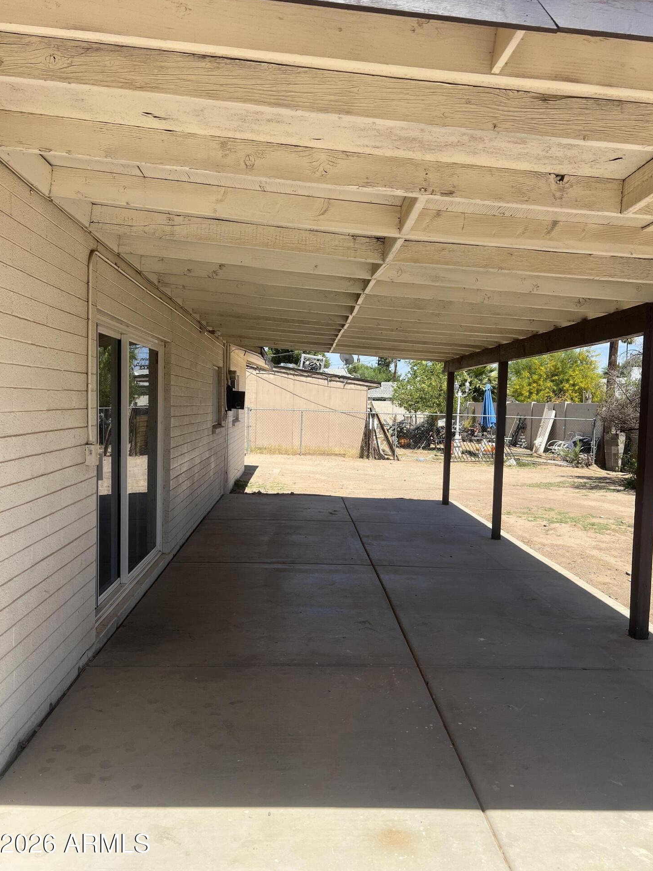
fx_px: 679
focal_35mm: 27
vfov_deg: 65.3
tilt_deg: -3.1
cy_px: 433
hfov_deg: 51.3
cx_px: 337
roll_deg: -1.5
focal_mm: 5.7
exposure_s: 1/3356
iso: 50
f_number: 1.5
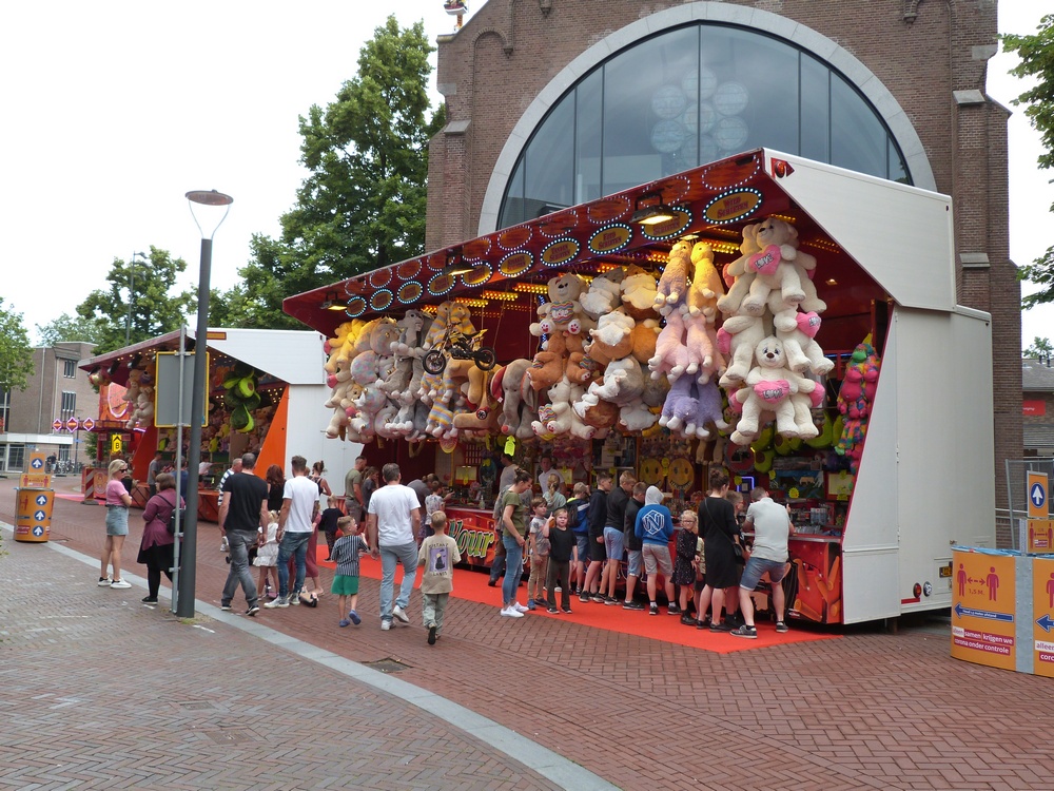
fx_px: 913
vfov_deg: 46.8
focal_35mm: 30
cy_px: 396
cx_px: 527
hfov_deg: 60.0
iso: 100
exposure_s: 1/250
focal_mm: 5.2
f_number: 4
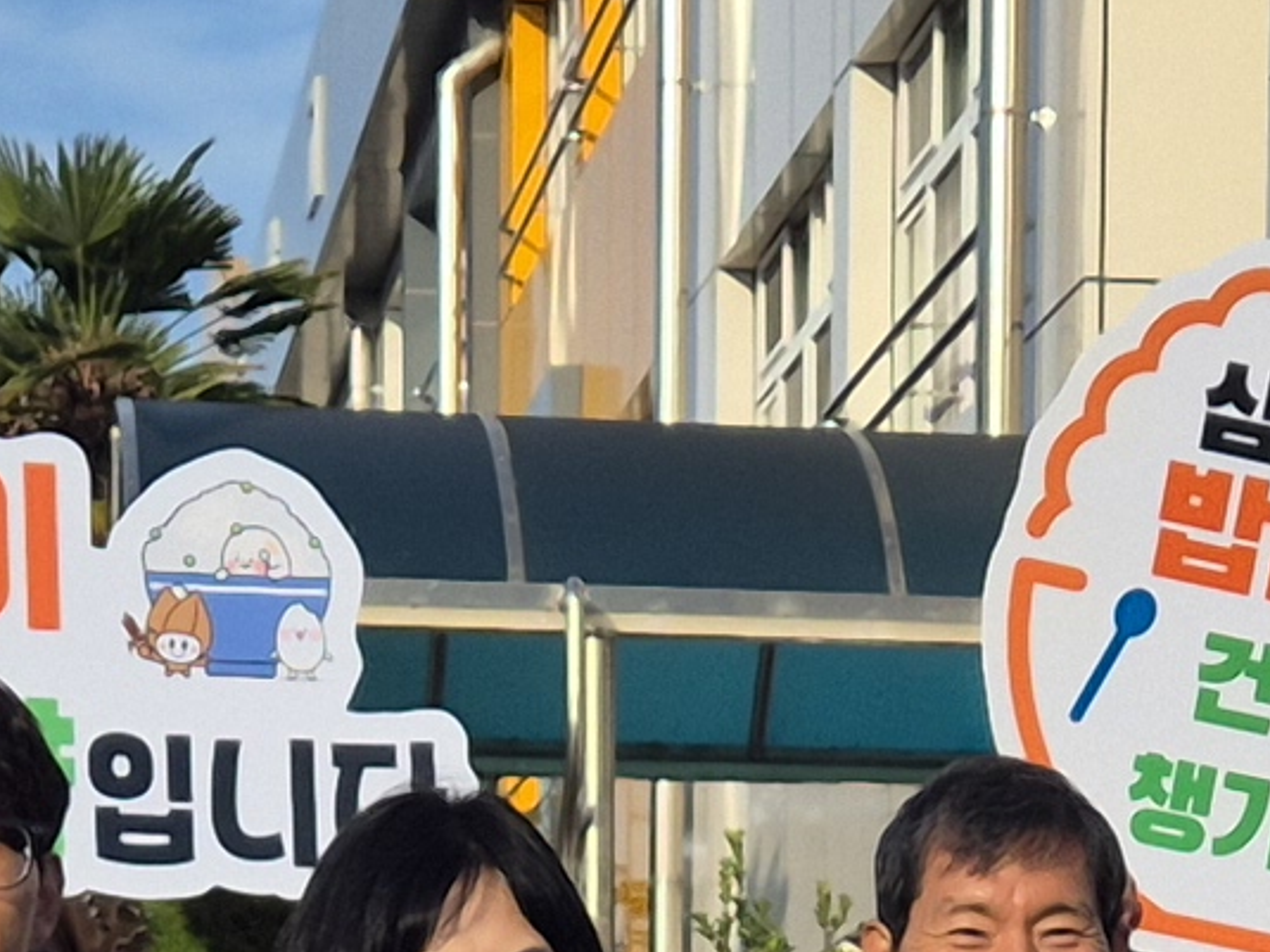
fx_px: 6309
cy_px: 1861
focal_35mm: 172
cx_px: 947
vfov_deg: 8.2
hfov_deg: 11.5
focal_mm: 5.4
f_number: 1.8
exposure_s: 1/1864
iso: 25
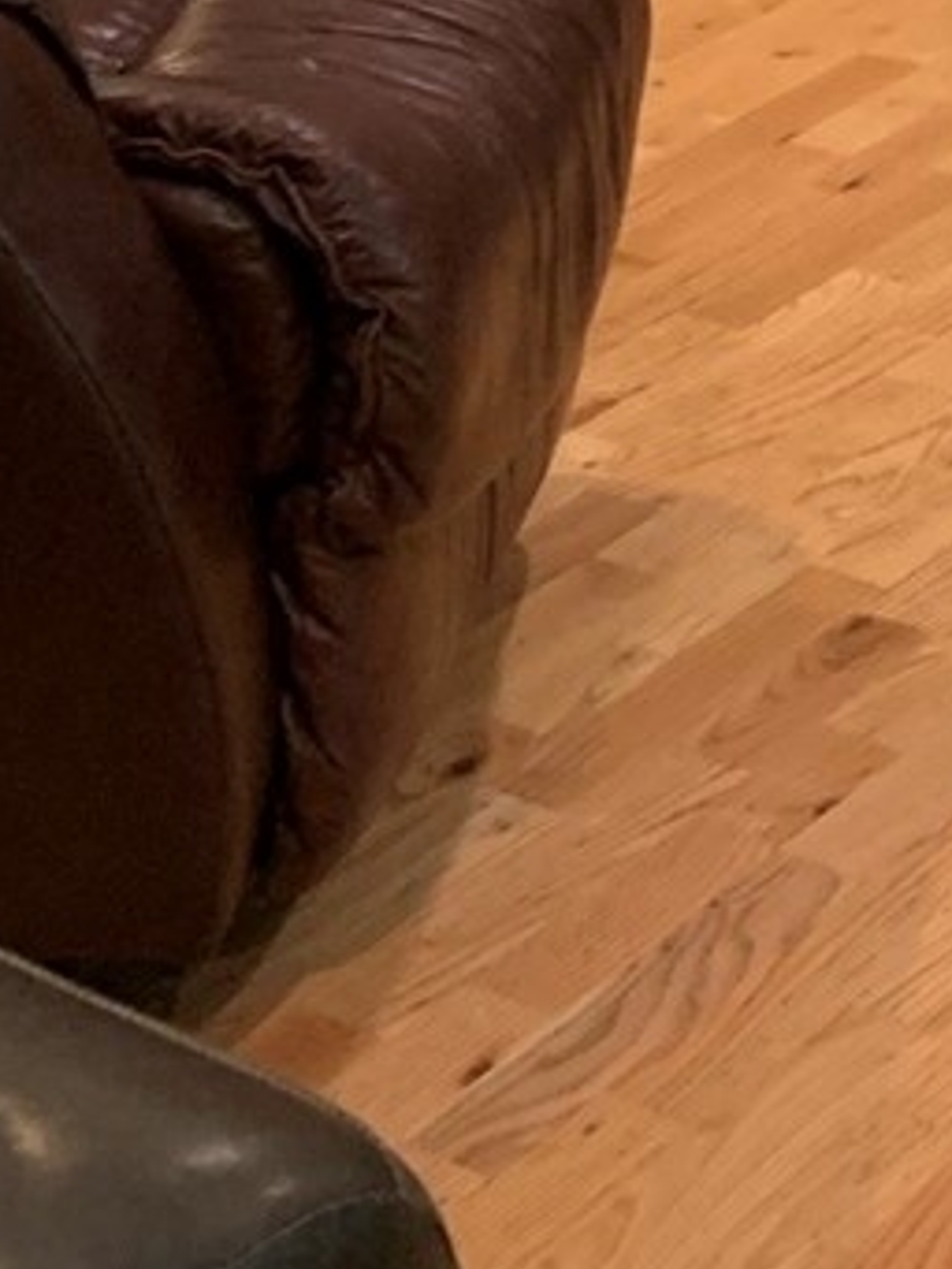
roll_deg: -0.4
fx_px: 4471
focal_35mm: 122
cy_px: -1172
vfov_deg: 13.9
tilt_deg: -4.9
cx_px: 1209
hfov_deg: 11.8
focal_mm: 4.25
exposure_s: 1/60
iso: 320
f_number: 1.8
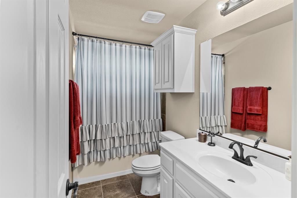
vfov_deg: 70.4
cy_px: 99
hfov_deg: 93.3
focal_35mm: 17
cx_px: 148
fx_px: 140
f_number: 7.1
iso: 1600
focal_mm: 17
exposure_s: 1/13
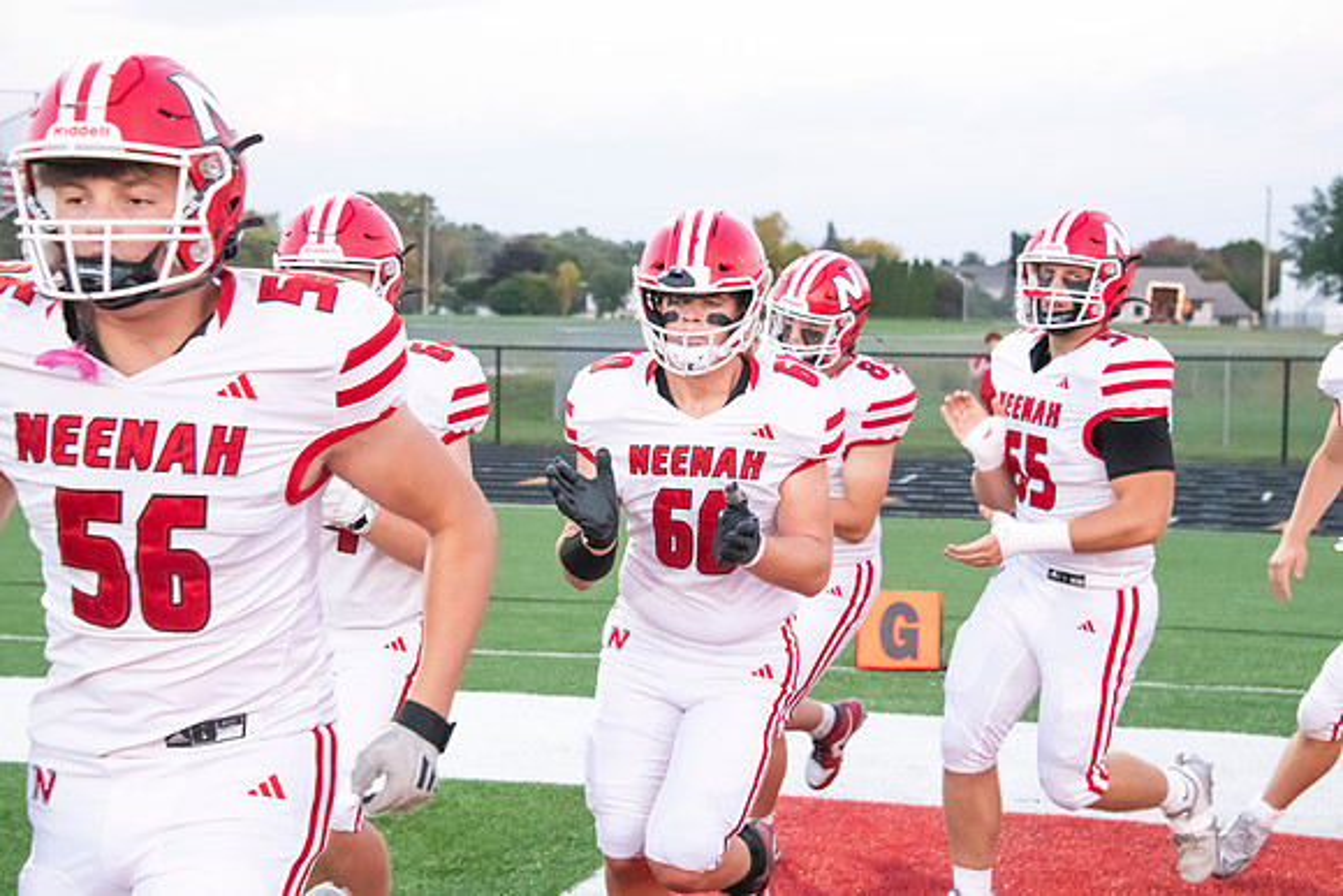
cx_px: 672
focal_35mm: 70
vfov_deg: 19.5
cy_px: 448
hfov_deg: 28.8
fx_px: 2612
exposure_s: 1/640
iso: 10000
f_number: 7.1
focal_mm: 70
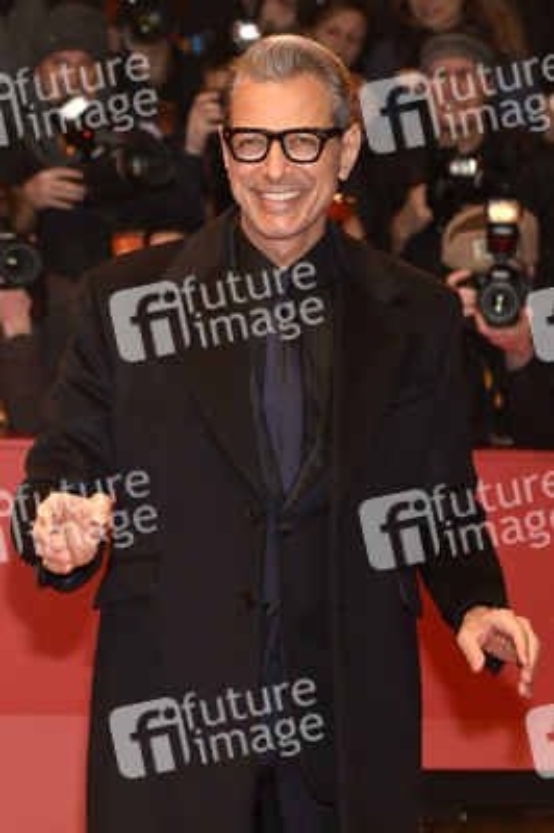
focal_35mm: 105
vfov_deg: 19.5
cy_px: 416
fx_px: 2428
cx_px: 277
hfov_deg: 13.0
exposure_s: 1/320
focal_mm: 70
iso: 640
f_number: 3.5
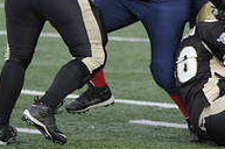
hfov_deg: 3.1
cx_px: 219
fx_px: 4124
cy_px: -3
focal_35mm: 661
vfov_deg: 2.1
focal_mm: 220
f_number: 5.6
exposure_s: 1/1000
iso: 800
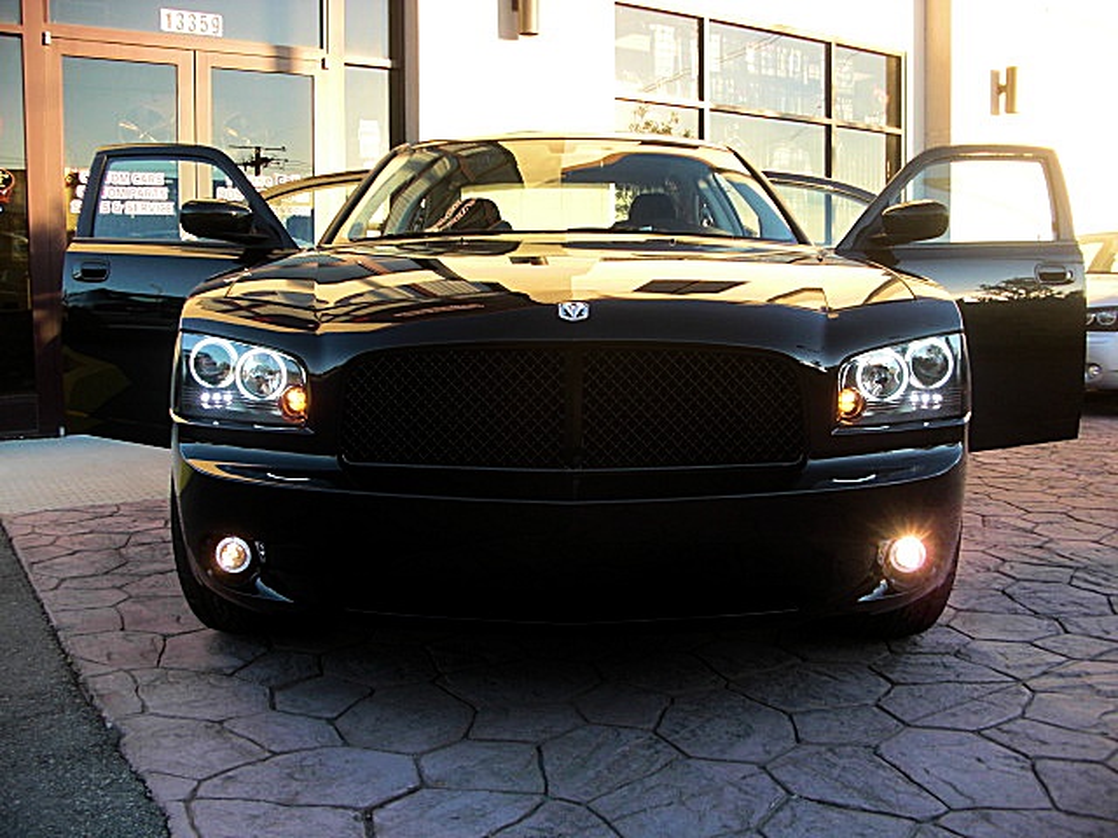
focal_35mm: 36
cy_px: 419
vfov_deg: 39.7
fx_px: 1163
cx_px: 559
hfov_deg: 51.4
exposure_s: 1/100
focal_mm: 6.3
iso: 50
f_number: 2.8
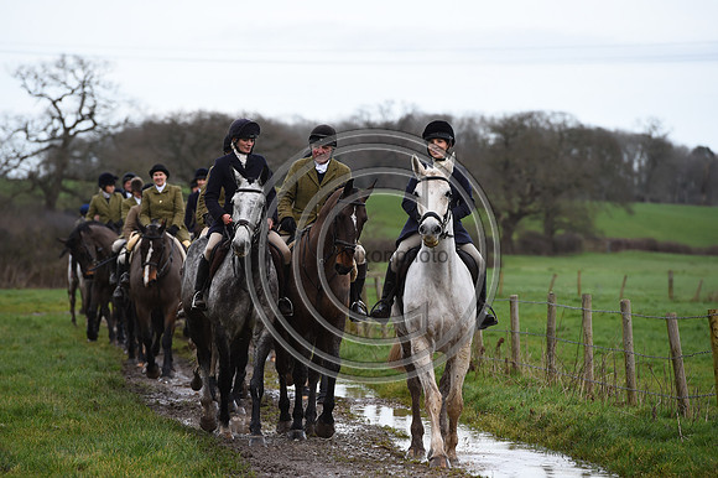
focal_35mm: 200
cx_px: 359
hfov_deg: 10.3
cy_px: 239
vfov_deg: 6.9
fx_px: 3986
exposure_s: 1/1250
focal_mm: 200
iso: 900
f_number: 5.6
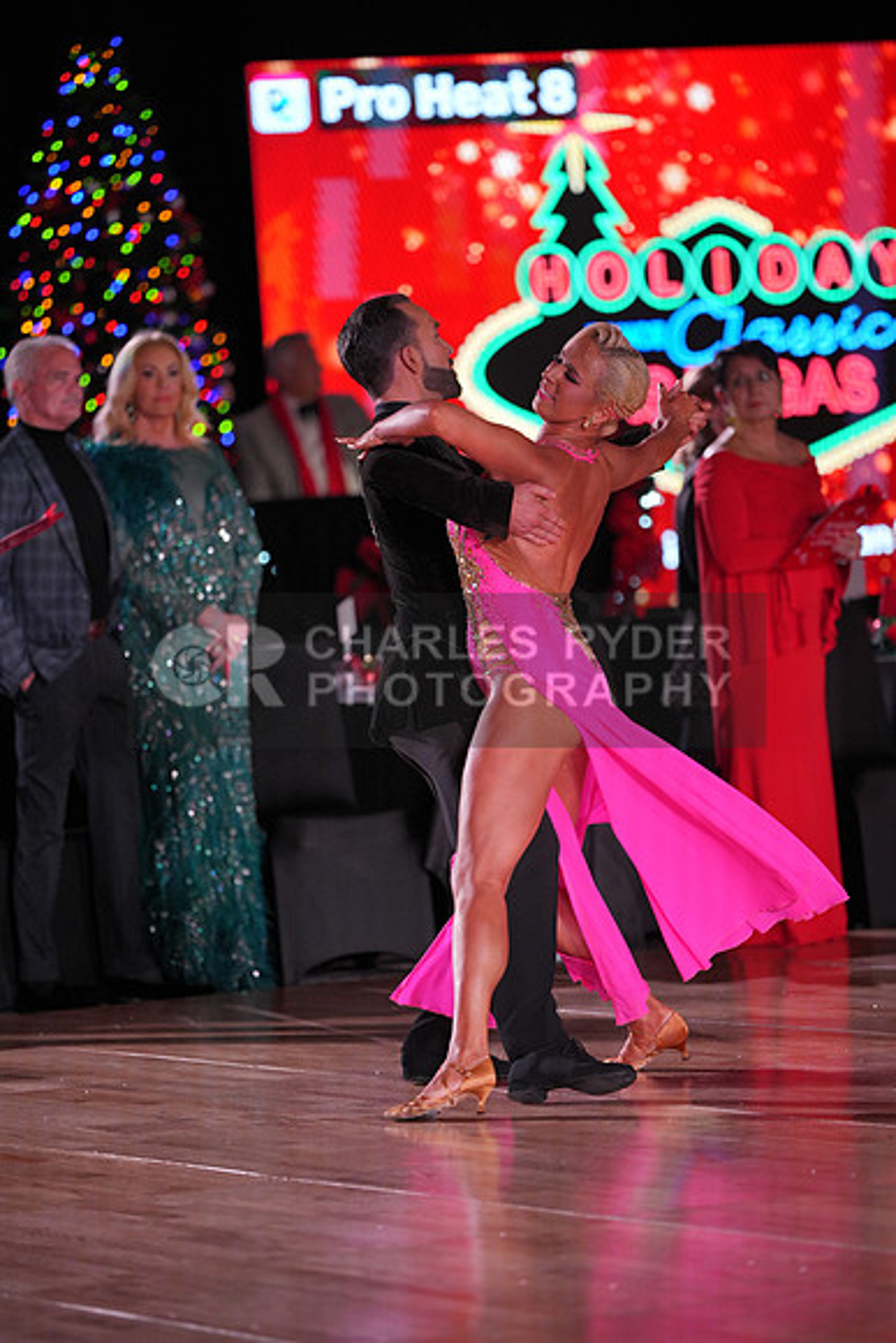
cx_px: 448
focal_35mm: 163
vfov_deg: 12.6
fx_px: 6081
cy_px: 672
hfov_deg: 8.4
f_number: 2.8
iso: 1600
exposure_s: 1/800
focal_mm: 163
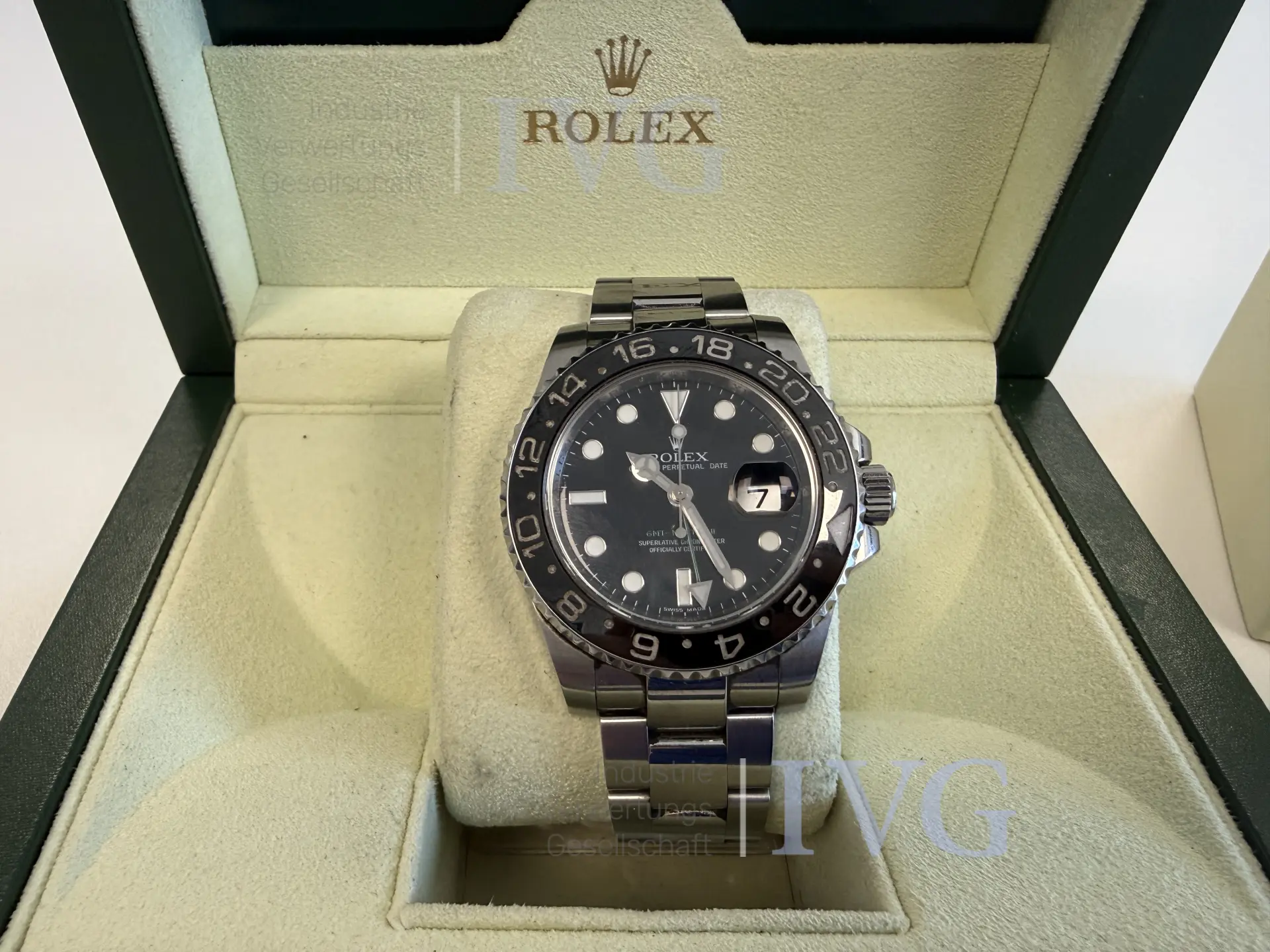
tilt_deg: -41.4
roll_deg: -0.2
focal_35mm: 25
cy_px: 476
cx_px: 635
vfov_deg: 54.9
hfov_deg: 69.4
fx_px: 917
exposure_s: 1/100
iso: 200
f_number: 2.2
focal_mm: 2.22
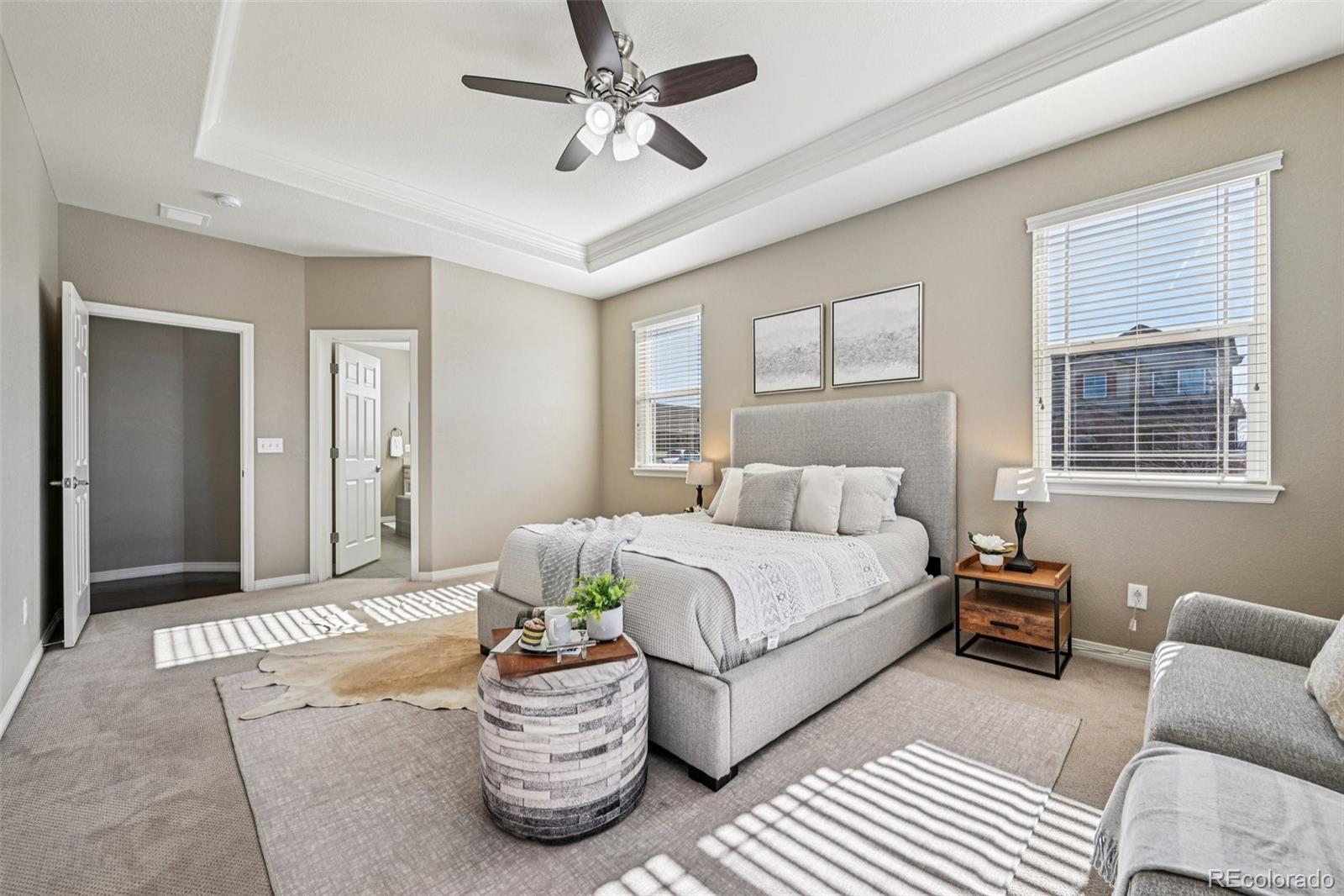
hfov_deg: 104.3
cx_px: 672
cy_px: 448
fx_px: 523
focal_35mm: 14
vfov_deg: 81.2
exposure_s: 1/15
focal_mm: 14
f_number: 11
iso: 100
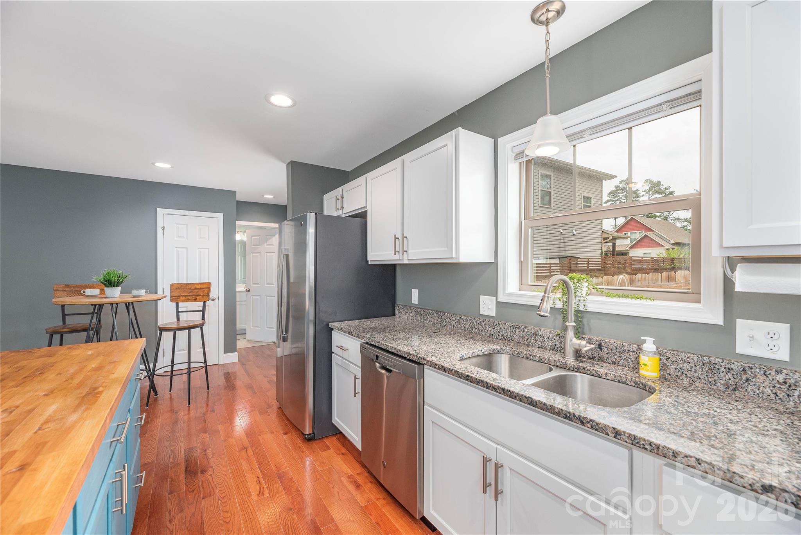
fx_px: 312
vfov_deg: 81.3
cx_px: 400
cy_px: 268
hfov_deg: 104.2
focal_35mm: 14
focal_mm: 14
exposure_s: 1/80
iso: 320
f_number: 8
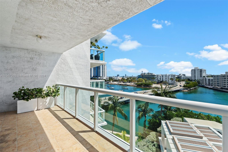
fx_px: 95
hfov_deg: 100.4
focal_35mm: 15
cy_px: 76
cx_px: 114
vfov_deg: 77.3
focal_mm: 15
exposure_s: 1/800
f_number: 8
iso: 200
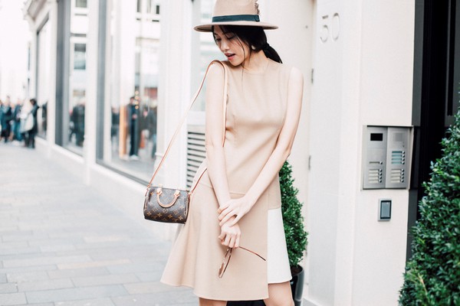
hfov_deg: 39.6
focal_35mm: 50
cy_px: 153
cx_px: 230
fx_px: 639
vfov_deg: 27.0
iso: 200
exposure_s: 1/200
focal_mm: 50
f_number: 2.8
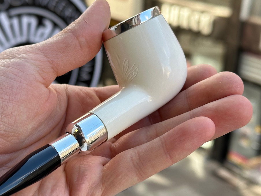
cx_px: 83
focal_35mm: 68
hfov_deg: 28.3
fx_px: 513
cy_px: 120
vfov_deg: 21.6
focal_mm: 6.86
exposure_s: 1/469
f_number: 1.78
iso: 64
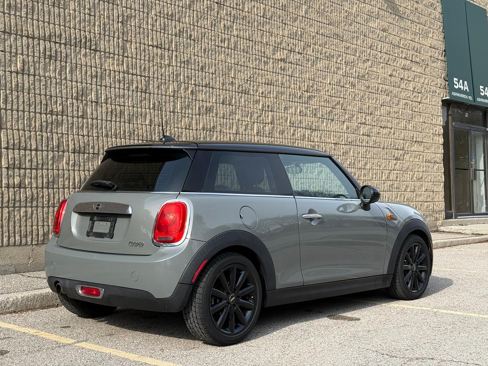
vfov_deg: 30.3
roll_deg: +1.1
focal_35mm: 48
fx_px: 677
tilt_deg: +1.7
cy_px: 183
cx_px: 244
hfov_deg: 39.7
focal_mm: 6.76
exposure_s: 1/3378
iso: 100
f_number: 1.78
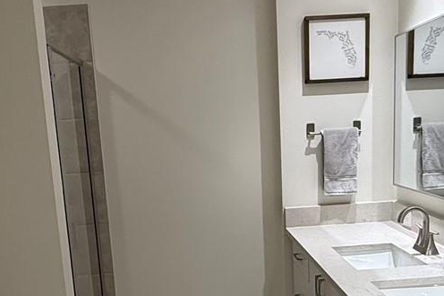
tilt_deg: -12.0
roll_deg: +2.7
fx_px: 579
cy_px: 246
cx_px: 217
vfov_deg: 27.9
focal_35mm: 47
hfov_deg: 41.9
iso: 200
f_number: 2.2
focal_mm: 2.22
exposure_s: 1/120
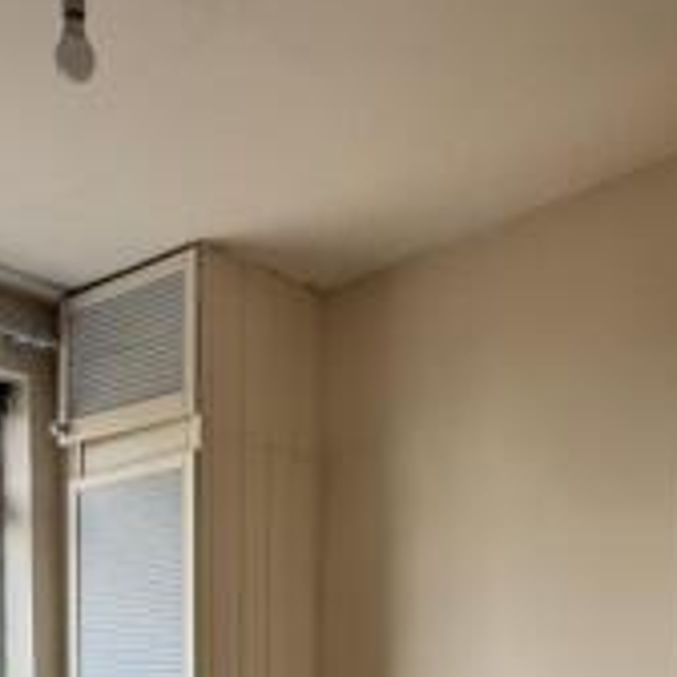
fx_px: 951
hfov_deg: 39.0
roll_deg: -0.9
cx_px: 260
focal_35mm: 43
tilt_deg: -4.8
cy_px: 764
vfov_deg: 33.5
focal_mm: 2.22
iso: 64
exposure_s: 1/271
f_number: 2.2
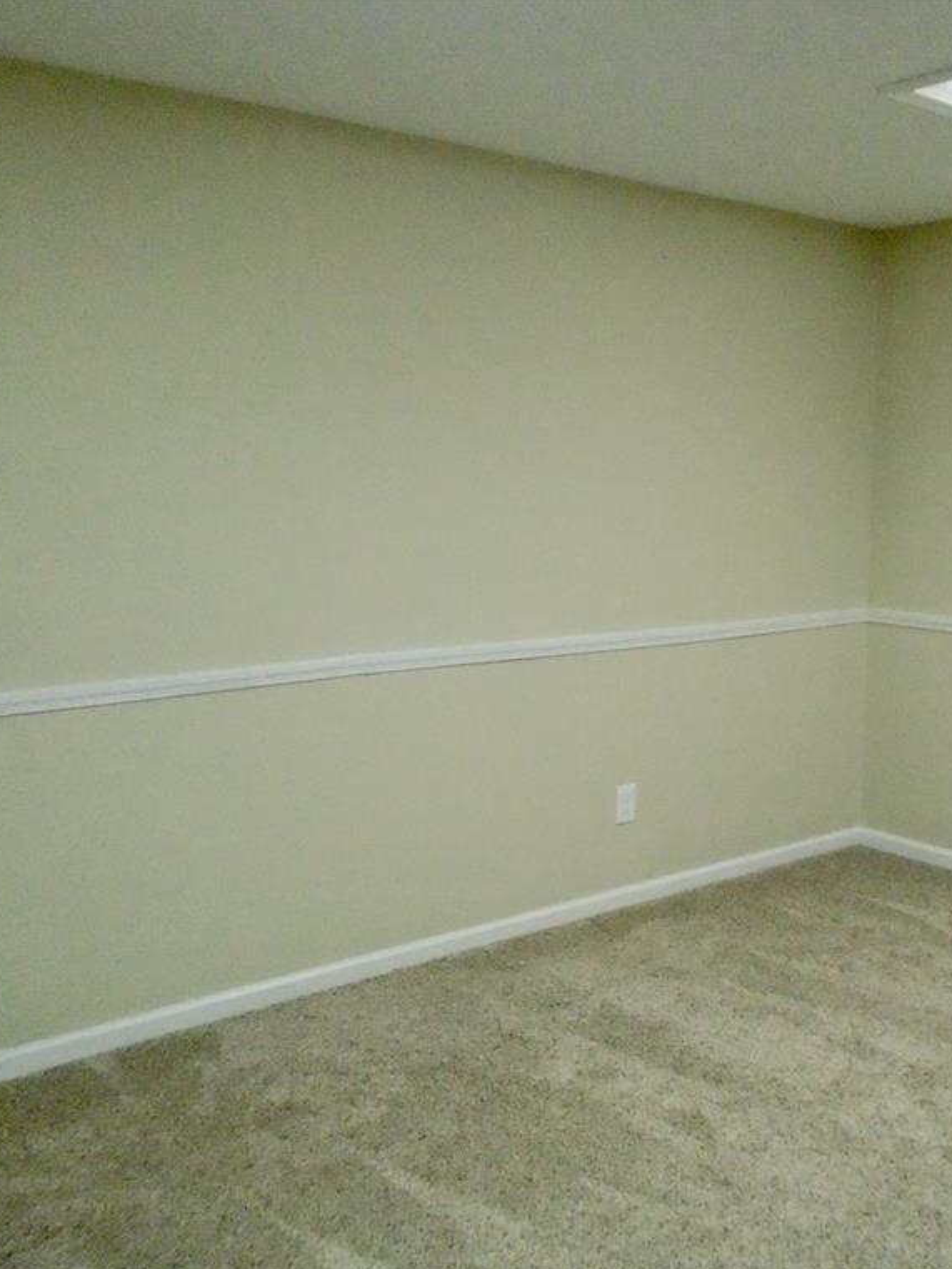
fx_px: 1283
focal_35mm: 35
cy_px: 637
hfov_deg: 40.2
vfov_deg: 52.6
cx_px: 642
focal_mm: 4.6
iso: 400
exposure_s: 1/30
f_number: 3.2
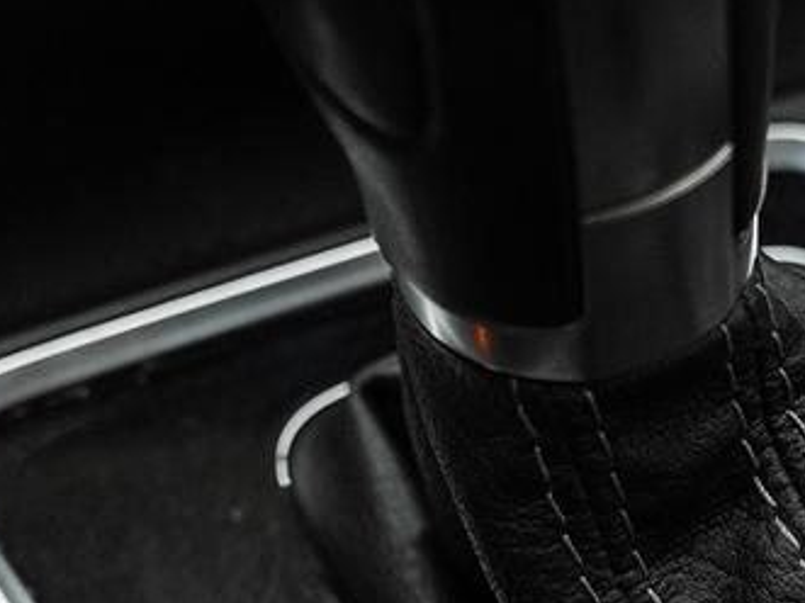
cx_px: 591
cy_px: 652
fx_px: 2859
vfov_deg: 11.9
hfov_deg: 16.0
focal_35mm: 123
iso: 1000
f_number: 3.5
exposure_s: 1/40
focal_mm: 29.4
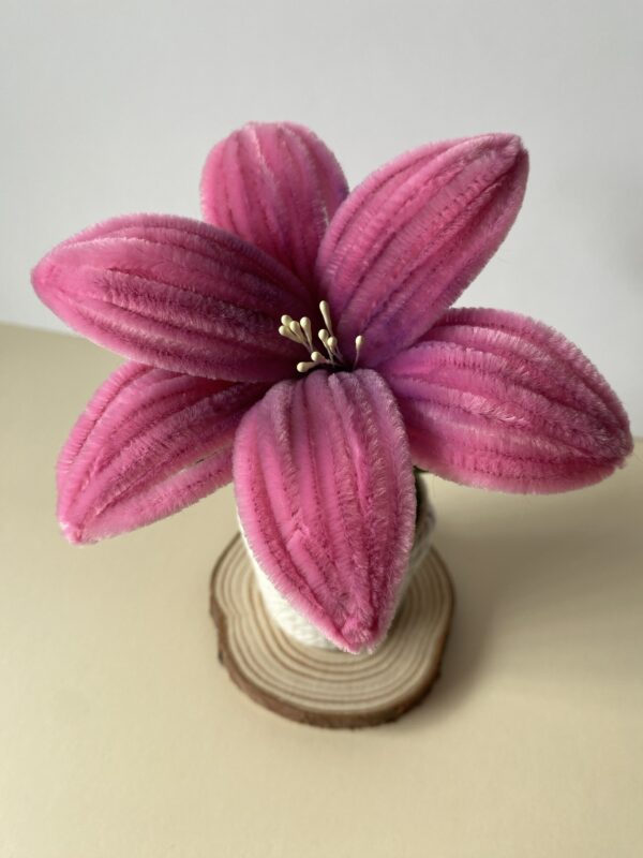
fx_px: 619
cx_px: 322
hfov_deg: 54.9
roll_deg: -1.2
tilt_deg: -44.0
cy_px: 429
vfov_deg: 69.4
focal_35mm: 25
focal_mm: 4.25
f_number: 1.8
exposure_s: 1/121
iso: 64
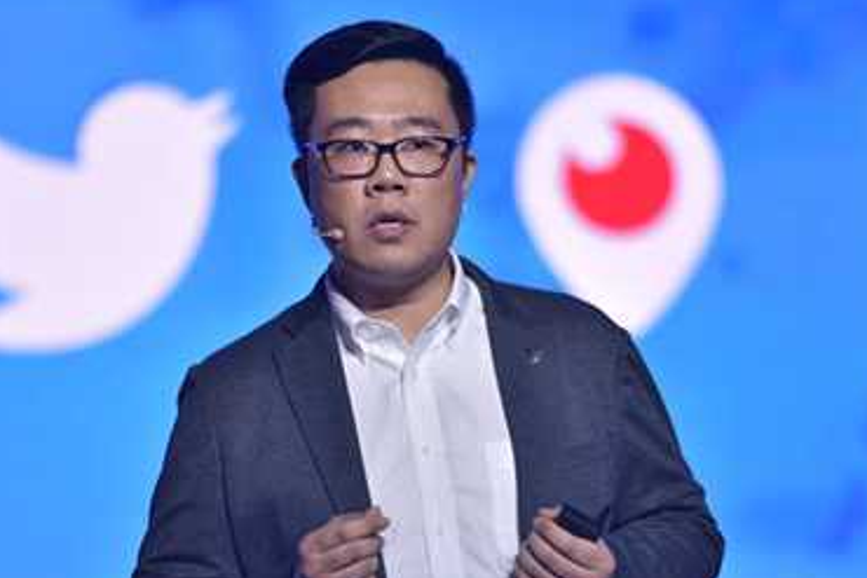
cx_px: 410
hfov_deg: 6.9
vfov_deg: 4.6
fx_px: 7155
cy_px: 366
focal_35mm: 297
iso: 200
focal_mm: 200
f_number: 2.8
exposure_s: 1/50
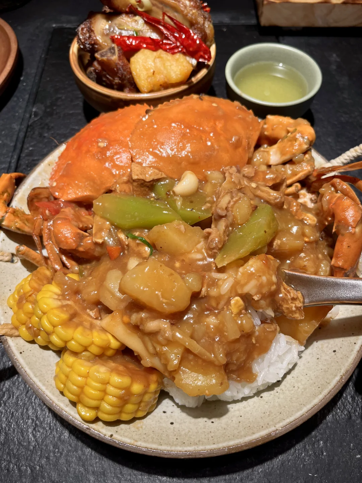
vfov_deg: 67.3
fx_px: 363
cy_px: 242
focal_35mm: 26
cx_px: 181
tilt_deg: -60.4
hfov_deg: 53.1
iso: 50
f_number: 1.6
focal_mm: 5.1
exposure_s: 1/109
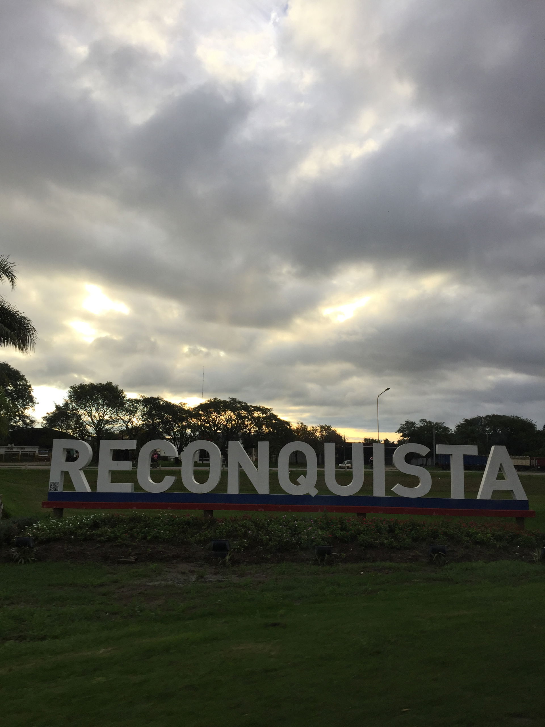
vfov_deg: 61.7
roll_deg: -2.3
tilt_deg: +7.0
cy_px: 364
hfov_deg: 48.2
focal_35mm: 29
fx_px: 609
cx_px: 272
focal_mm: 4.15
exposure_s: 1/416
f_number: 2.2
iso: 32
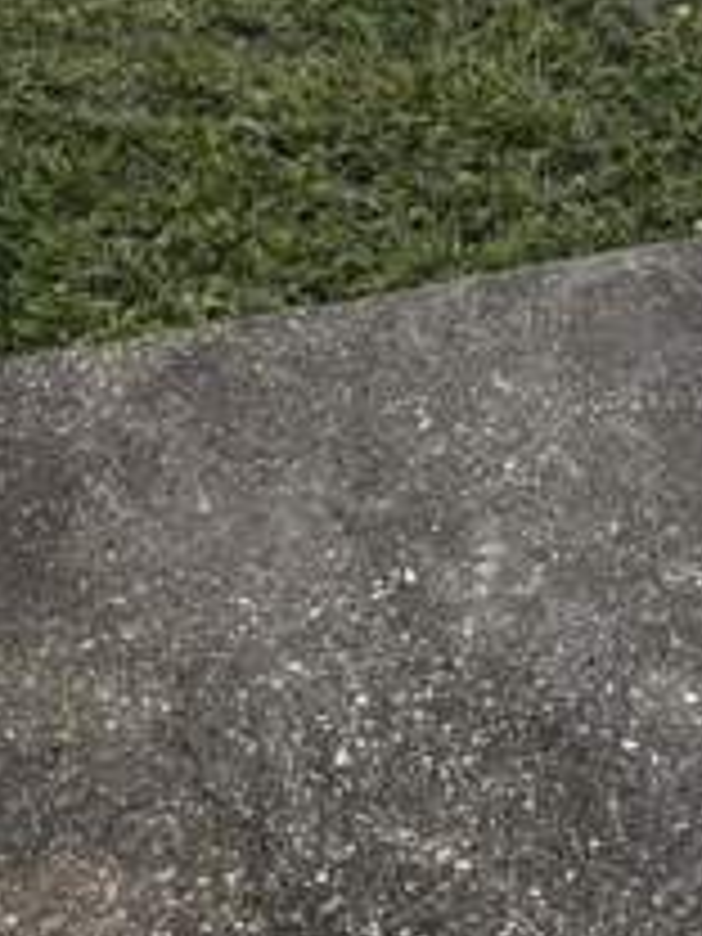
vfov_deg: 22.4
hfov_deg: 19.3
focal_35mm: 74
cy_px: -405
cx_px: 702
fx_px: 2001
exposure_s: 1/247
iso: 80
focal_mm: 6.76
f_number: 1.78
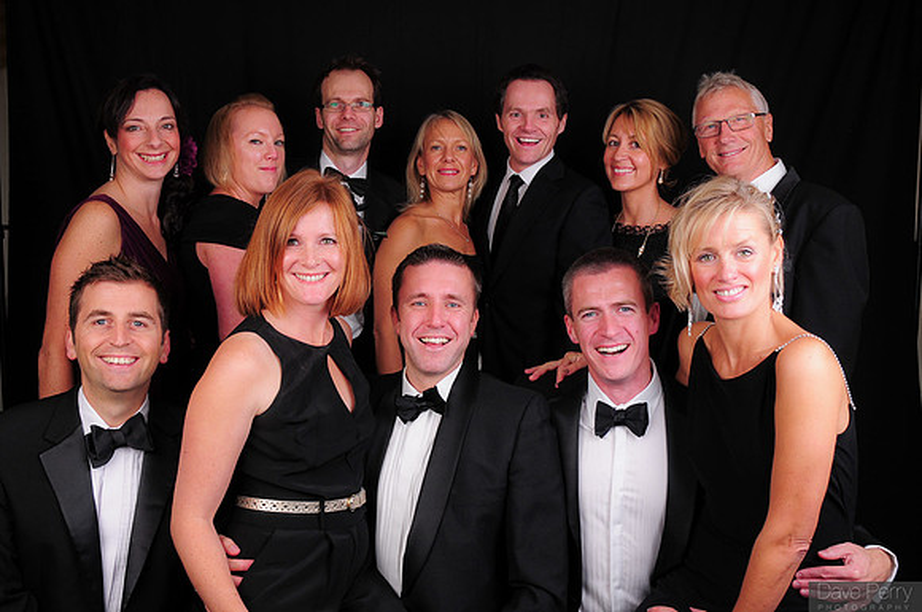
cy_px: 306
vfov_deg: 39.9
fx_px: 844
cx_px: 461
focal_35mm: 33
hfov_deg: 57.3
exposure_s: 1/125
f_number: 8
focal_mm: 22
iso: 200
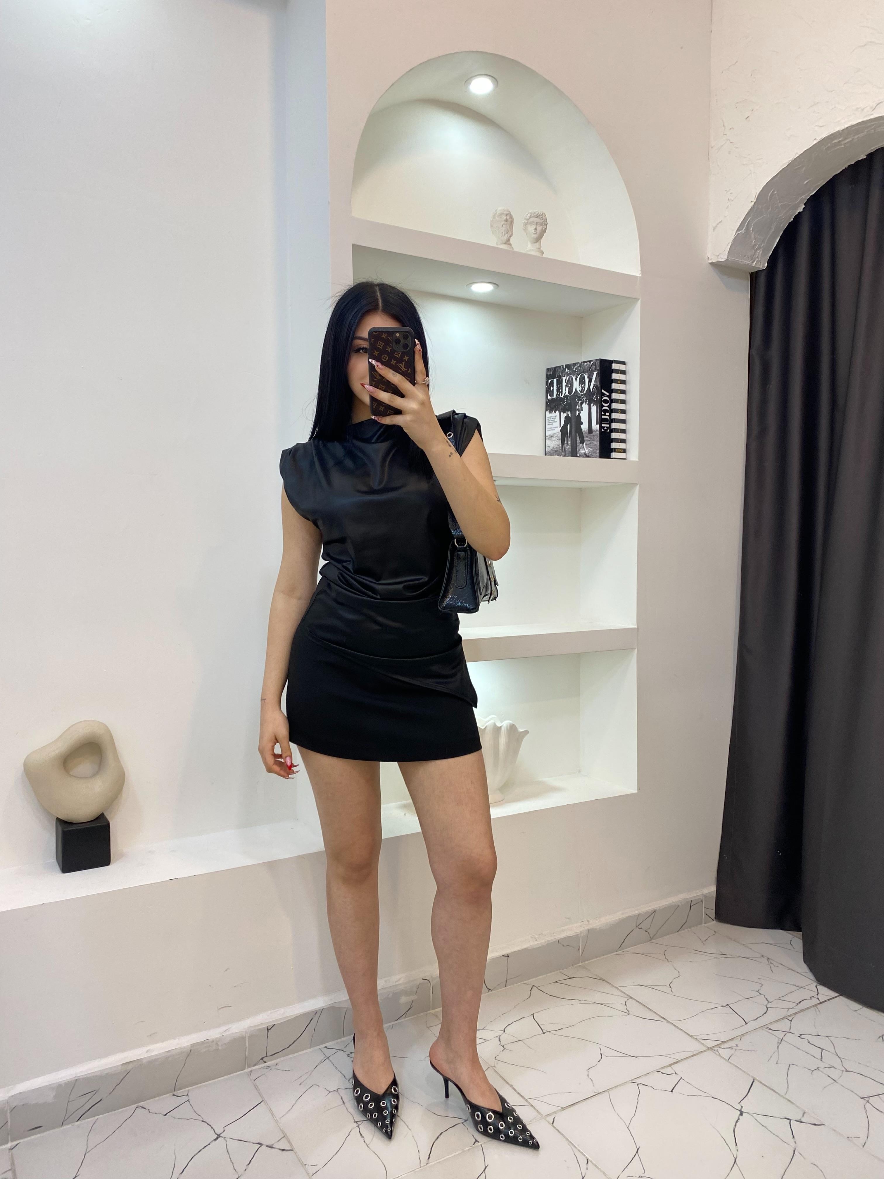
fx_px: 885
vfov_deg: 67.3
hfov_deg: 53.1
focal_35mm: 26
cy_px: 590
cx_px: 442
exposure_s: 1/100
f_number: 1.8
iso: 64
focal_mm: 4.25
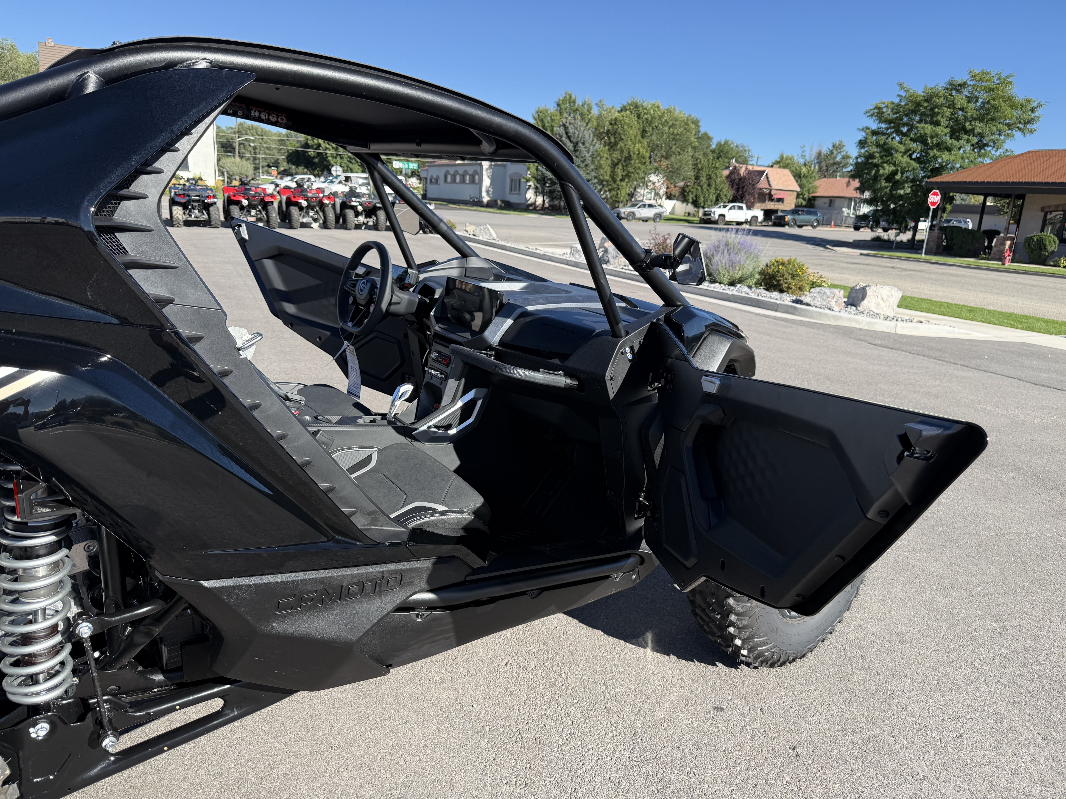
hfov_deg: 71.6
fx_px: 739
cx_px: 533
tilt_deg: -13.4
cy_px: 400
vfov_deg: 56.8
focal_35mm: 24
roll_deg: -3.0
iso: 80
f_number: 1.78
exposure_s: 1/1689
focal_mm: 6.76
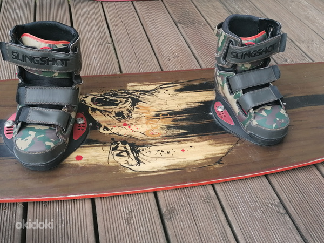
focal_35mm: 37
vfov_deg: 38.7
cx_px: 162
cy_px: 122
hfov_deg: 50.1
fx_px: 346
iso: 50
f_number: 1.8
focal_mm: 4.75
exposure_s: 1/145
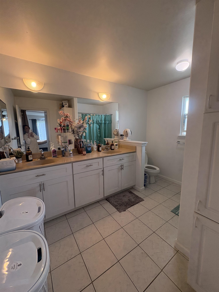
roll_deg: +0.4
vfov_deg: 102.1
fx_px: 118
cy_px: 146
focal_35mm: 14
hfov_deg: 85.7
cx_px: 110
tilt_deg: -7.4
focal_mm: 2.22
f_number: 2.2
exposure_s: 1/120
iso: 200
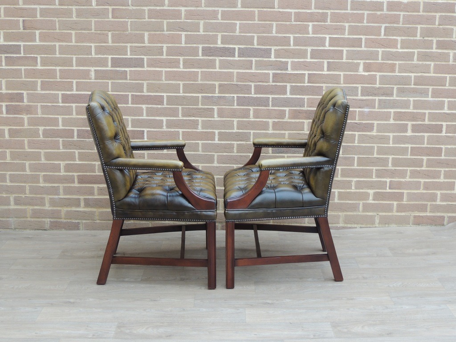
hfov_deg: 38.2
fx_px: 659
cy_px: 171
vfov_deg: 29.1
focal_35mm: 50
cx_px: 228
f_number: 3.6
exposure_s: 1/50
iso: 110
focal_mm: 8.9
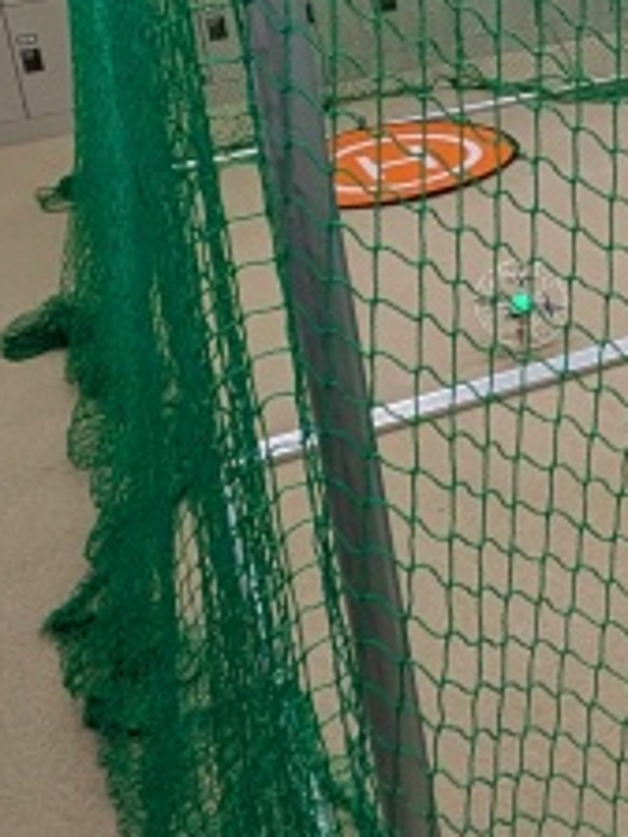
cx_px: 725
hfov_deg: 21.5
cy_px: 121
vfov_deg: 29.3
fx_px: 1548
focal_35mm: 64
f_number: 2.2
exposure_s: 1/120
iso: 76
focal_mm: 1.83
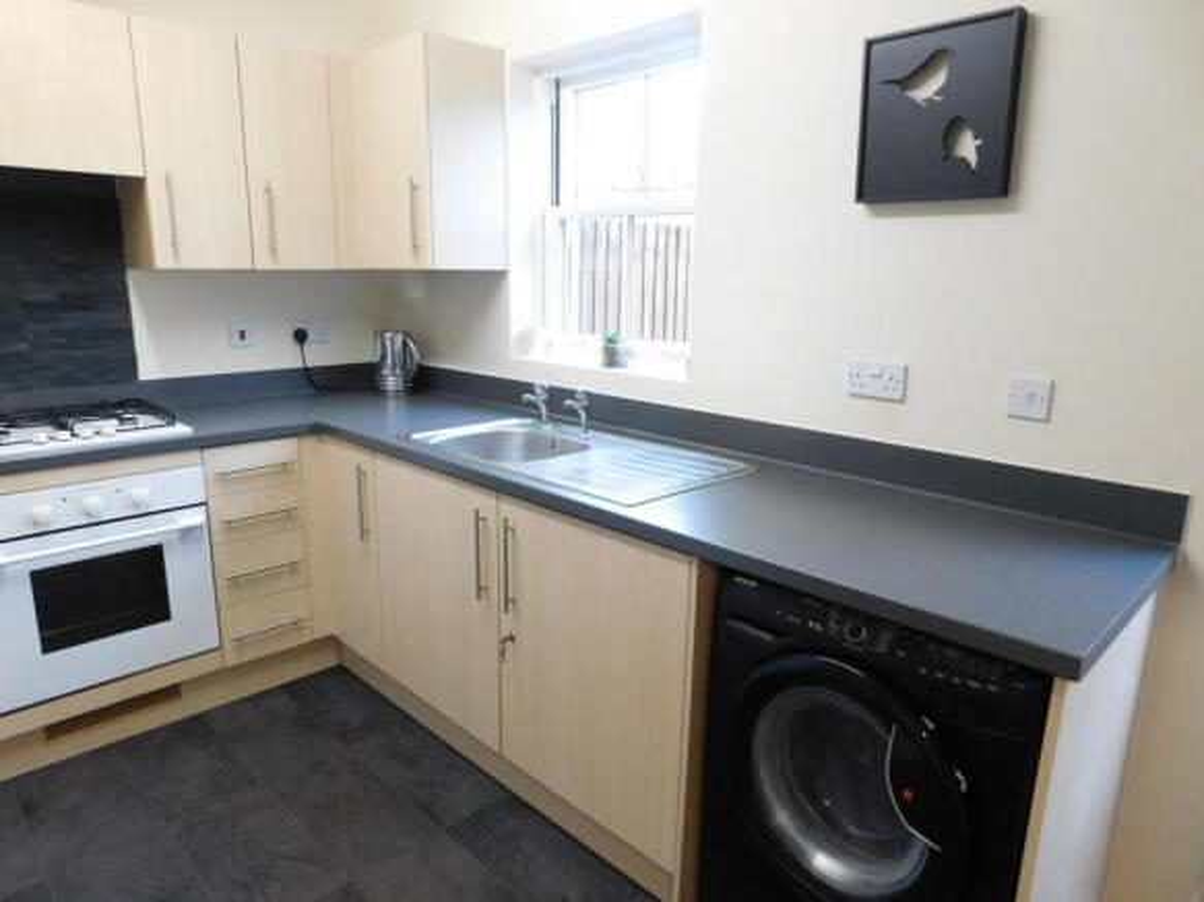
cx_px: 602
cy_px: 451
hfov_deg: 73.9
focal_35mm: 23
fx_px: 800
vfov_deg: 58.9
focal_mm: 4
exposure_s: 1/50
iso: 400
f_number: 3
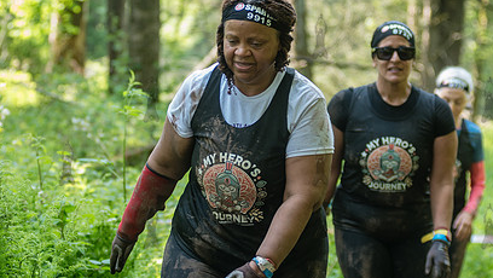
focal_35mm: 148
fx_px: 1936
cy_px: 194
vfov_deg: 8.2
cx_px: 235
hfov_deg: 14.5
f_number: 3.2
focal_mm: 80
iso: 400
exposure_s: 1/320
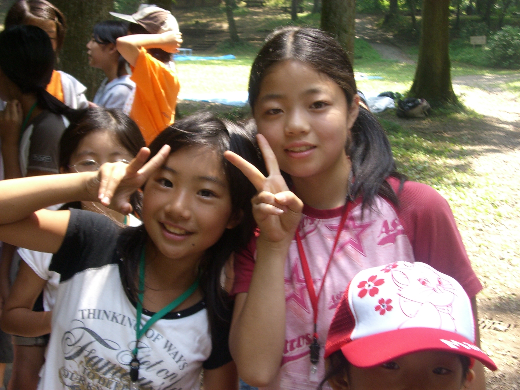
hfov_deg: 34.9
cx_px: 260
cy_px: 195
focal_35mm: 55
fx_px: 826
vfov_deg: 26.6
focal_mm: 9
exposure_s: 1/125
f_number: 3.3
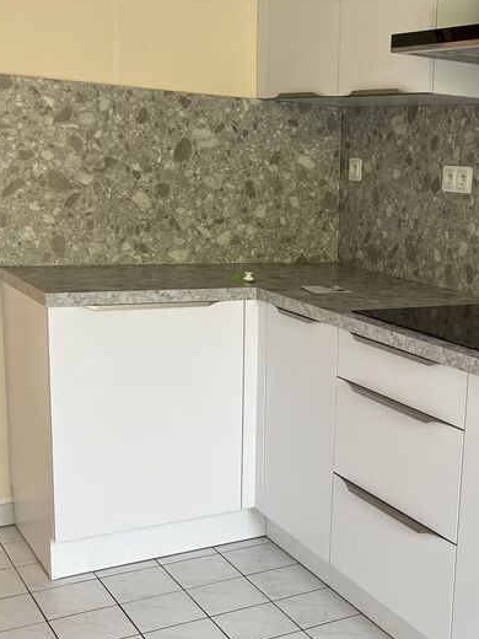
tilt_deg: -14.6
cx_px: 426
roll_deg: -3.5
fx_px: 923
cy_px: 371
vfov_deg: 38.1
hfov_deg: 28.1
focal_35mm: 50
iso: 125
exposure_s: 1/121
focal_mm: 5.1
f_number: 1.6
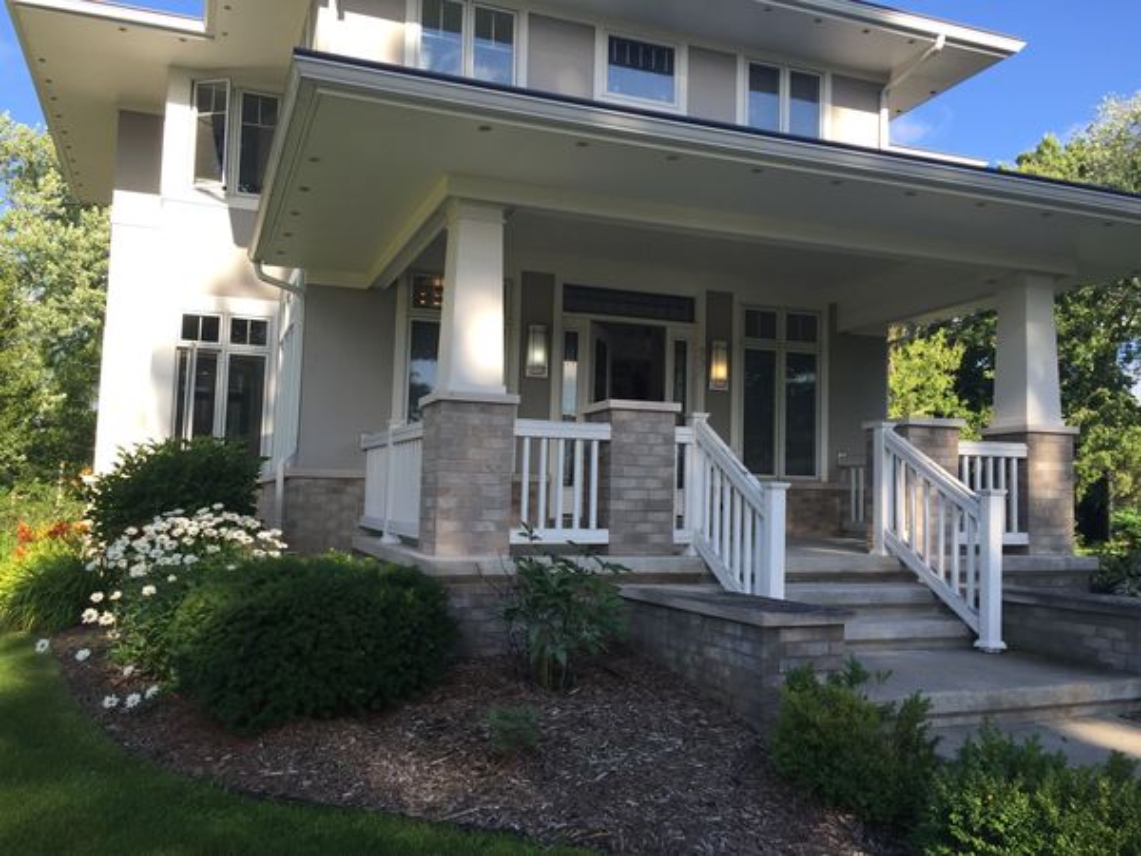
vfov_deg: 48.2
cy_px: 428
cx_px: 570
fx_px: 956
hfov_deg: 61.7
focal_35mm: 29
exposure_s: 1/638
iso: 32
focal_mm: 4.15
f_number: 2.2
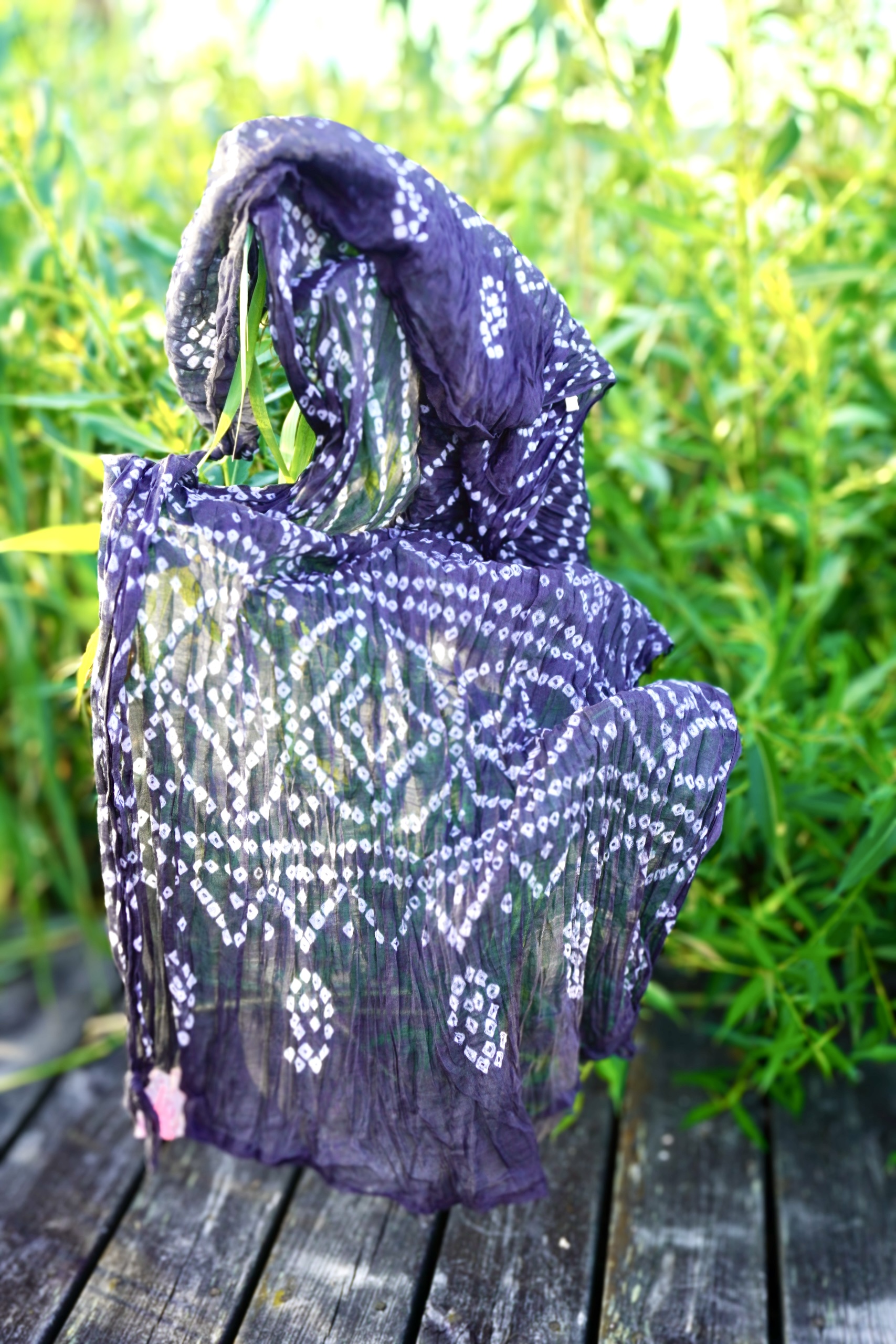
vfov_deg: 46.4
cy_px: 672
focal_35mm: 42
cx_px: 448
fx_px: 1568
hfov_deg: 31.9
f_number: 4.5
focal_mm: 28
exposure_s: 1/60
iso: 100
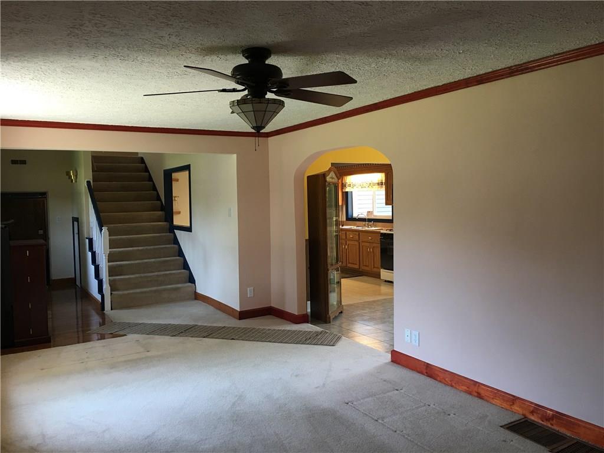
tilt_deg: -2.2
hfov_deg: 61.7
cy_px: 226
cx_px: 302
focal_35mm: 29
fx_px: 506
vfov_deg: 48.2
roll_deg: +1.0
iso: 32
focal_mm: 4.15
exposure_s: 1/15
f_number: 2.2
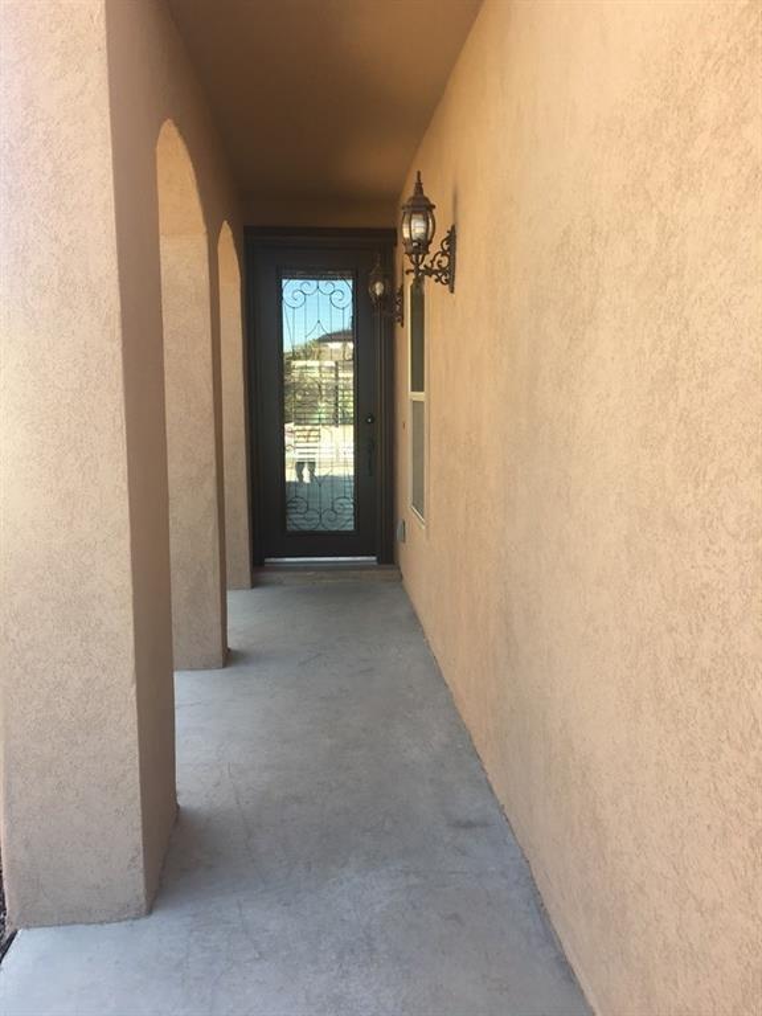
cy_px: 508
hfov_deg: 48.2
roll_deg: +0.7
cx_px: 381
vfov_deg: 61.7
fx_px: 851
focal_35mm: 29
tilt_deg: -6.7
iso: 25
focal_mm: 4.15
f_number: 2.2
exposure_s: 1/122
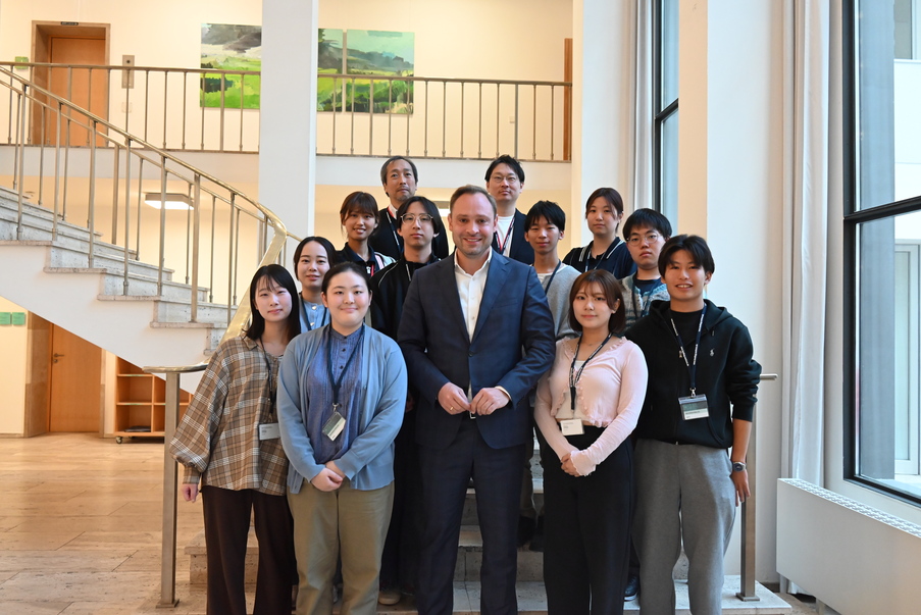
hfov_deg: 61.1
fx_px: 781
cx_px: 460
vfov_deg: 43.0
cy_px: 308
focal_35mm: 30
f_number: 4.5
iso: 4000
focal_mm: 30.5
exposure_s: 1/60
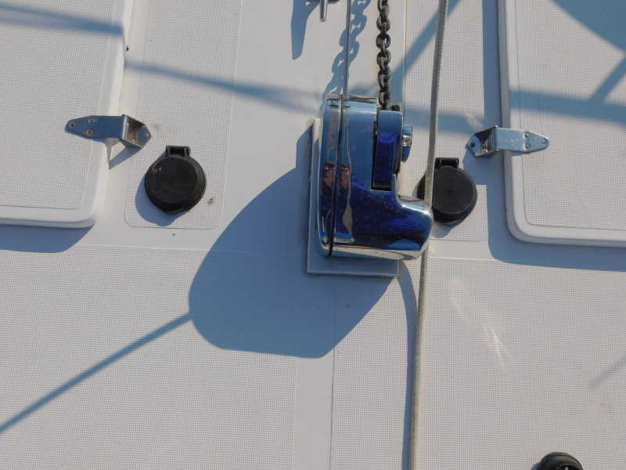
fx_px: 543
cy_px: 235
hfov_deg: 60.0
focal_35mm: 30
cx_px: 313
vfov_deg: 46.8
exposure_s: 1/1000
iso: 125
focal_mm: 5.3
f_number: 6.4
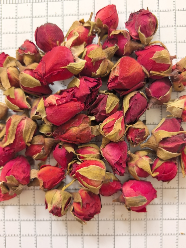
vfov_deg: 65.3
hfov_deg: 51.3
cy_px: 124
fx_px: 193
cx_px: 93
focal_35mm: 27
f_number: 2
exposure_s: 1/100
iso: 100
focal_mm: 6.98
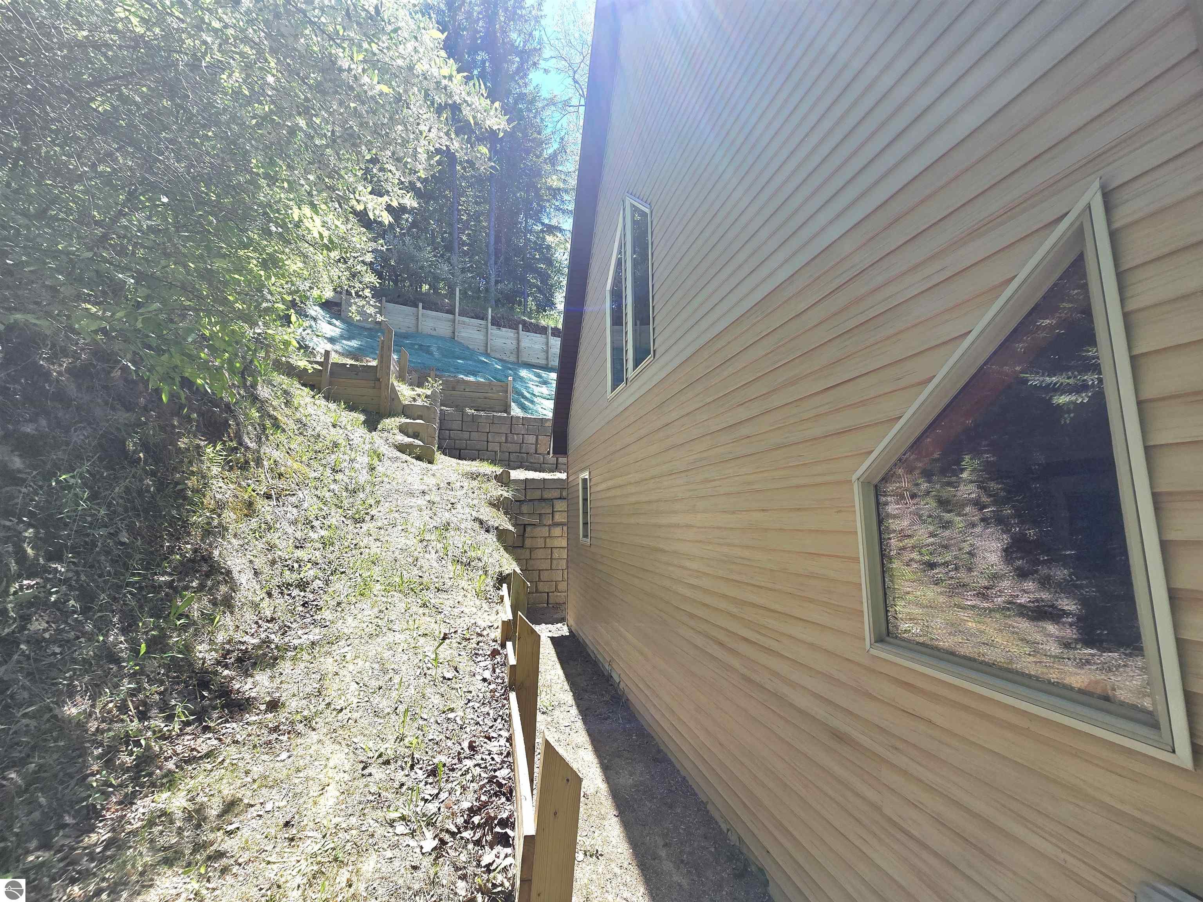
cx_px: 602
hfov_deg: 106.2
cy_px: 451
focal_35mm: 13
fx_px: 452
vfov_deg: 89.9
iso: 50
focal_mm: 2.2
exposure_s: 1/1000
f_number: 2.2
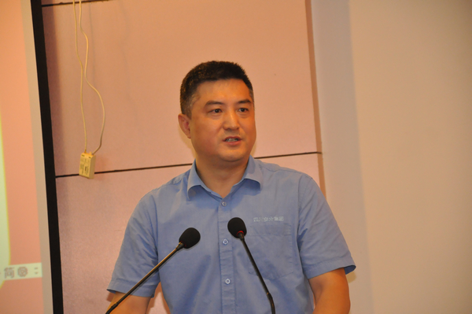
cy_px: 157
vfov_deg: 8.7
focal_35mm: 158
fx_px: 2063
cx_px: 236
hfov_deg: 13.1
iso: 2000
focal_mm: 105
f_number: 5.6
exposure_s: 1/60
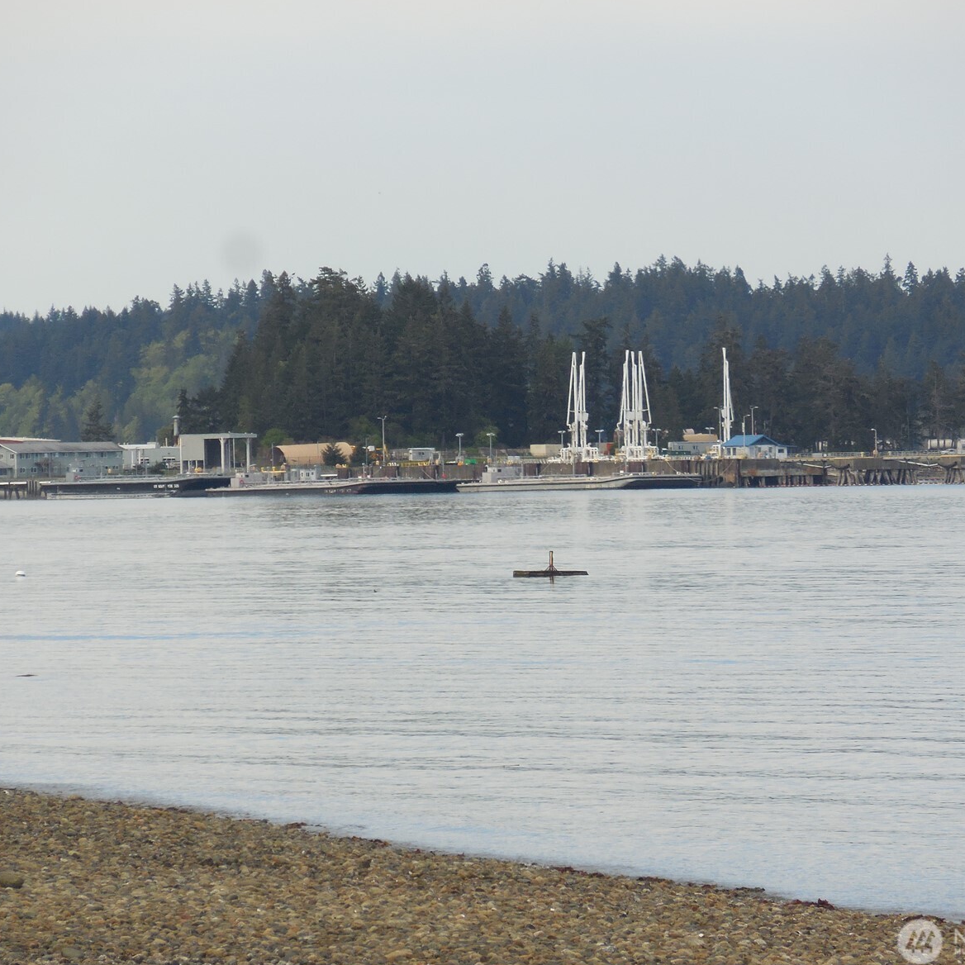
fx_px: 9777
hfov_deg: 5.7
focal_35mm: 310
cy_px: 479
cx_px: 451
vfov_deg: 5.7
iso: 125
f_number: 6
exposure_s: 1/320
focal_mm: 46.1
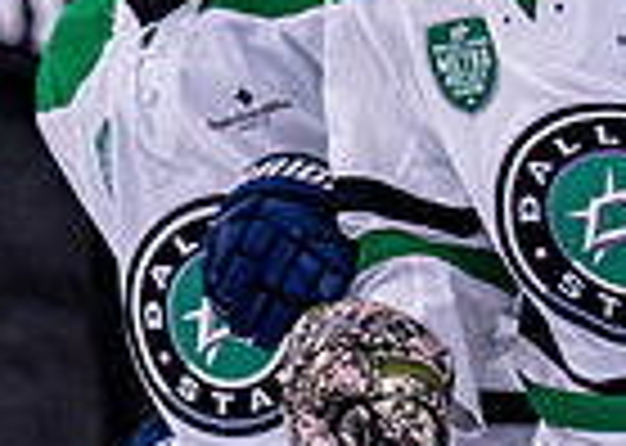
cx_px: -574
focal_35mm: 990
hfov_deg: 2.0
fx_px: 17584
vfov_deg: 1.5
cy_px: 468
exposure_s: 1/1250
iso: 2500
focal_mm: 165
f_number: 2.8
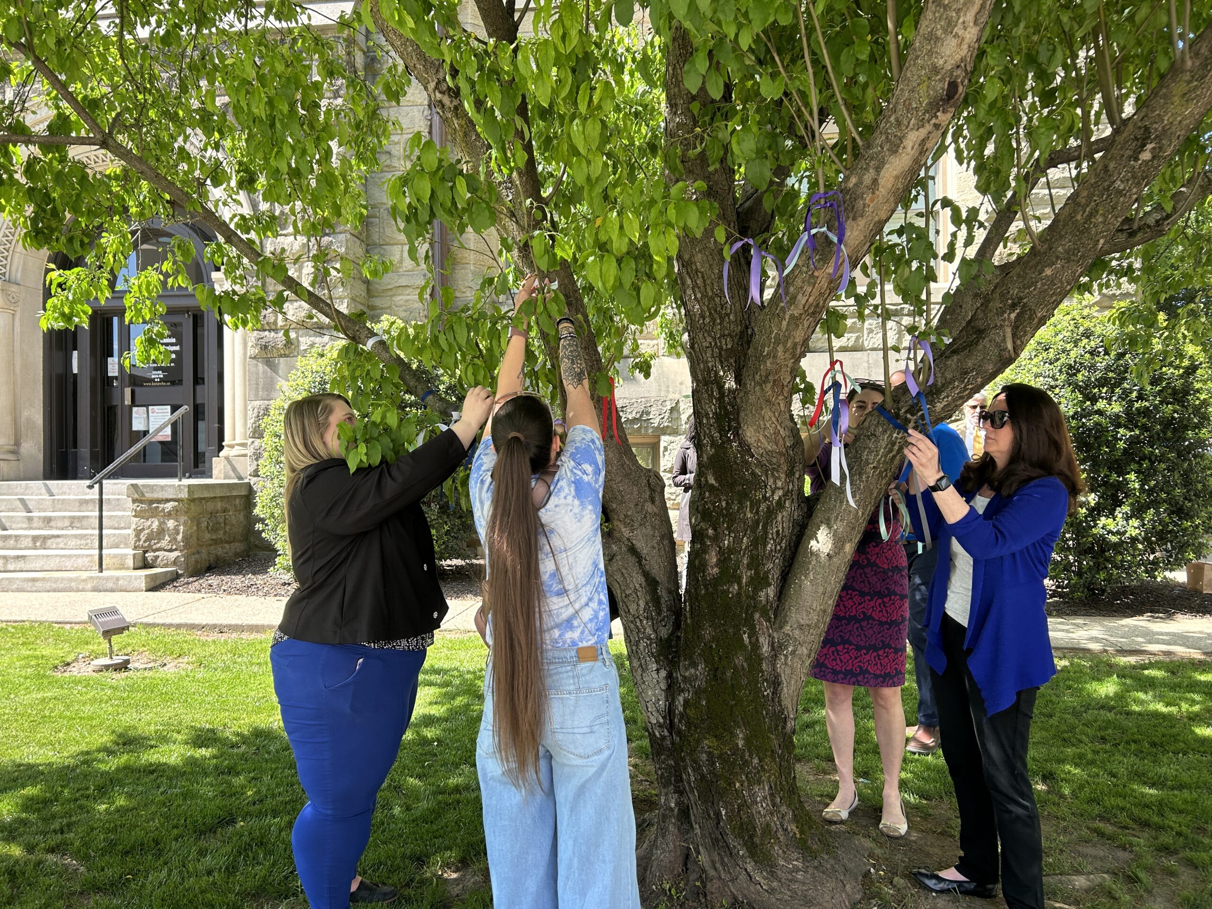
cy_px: 454
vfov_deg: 53.1
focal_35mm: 26
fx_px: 910
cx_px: 606
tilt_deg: +1.1
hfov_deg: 67.3
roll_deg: +0.7
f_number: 1.5
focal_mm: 5.7
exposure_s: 1/342
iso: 50
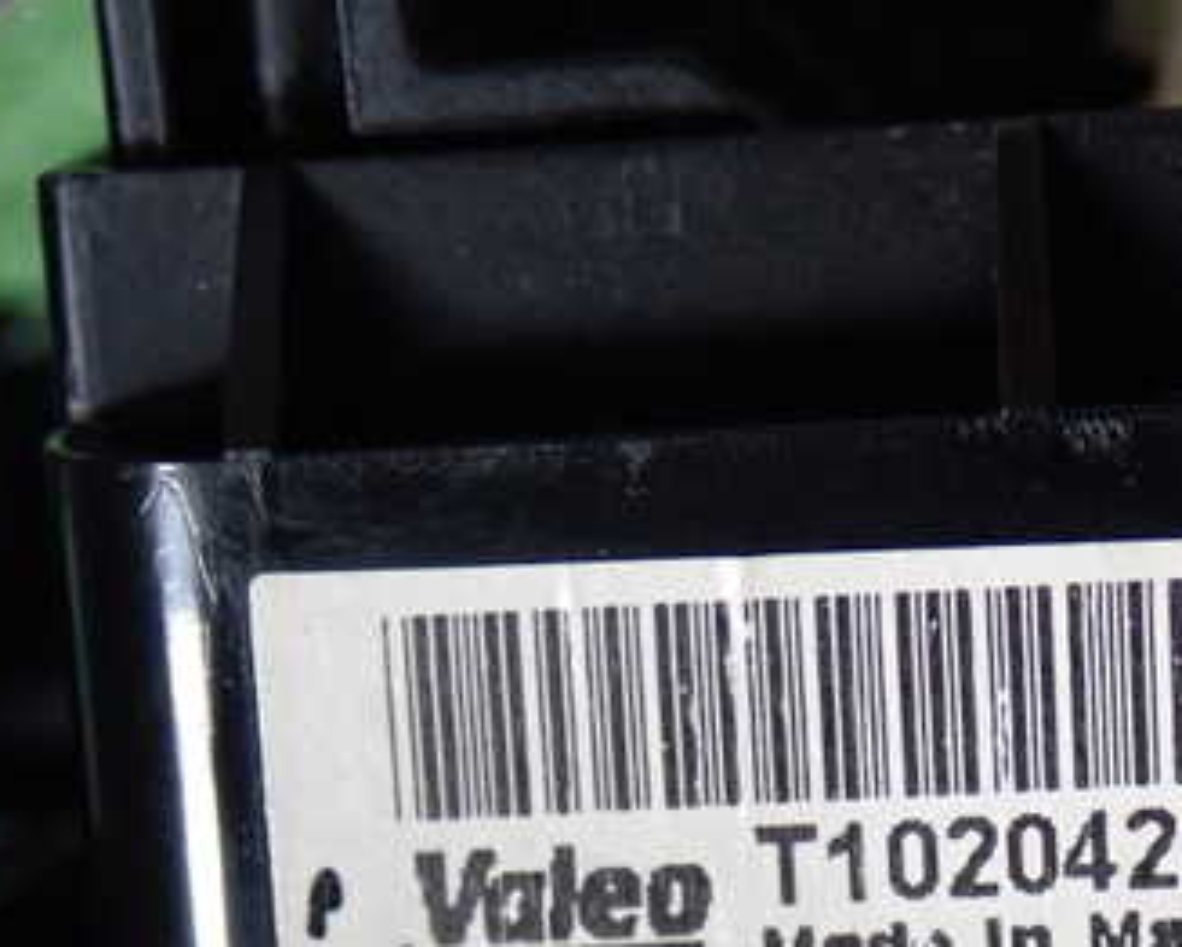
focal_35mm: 120
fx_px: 4200
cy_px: 698
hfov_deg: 15.9
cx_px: 983
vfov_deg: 12.8
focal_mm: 11.88
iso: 500
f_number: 3.8
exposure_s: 1/60
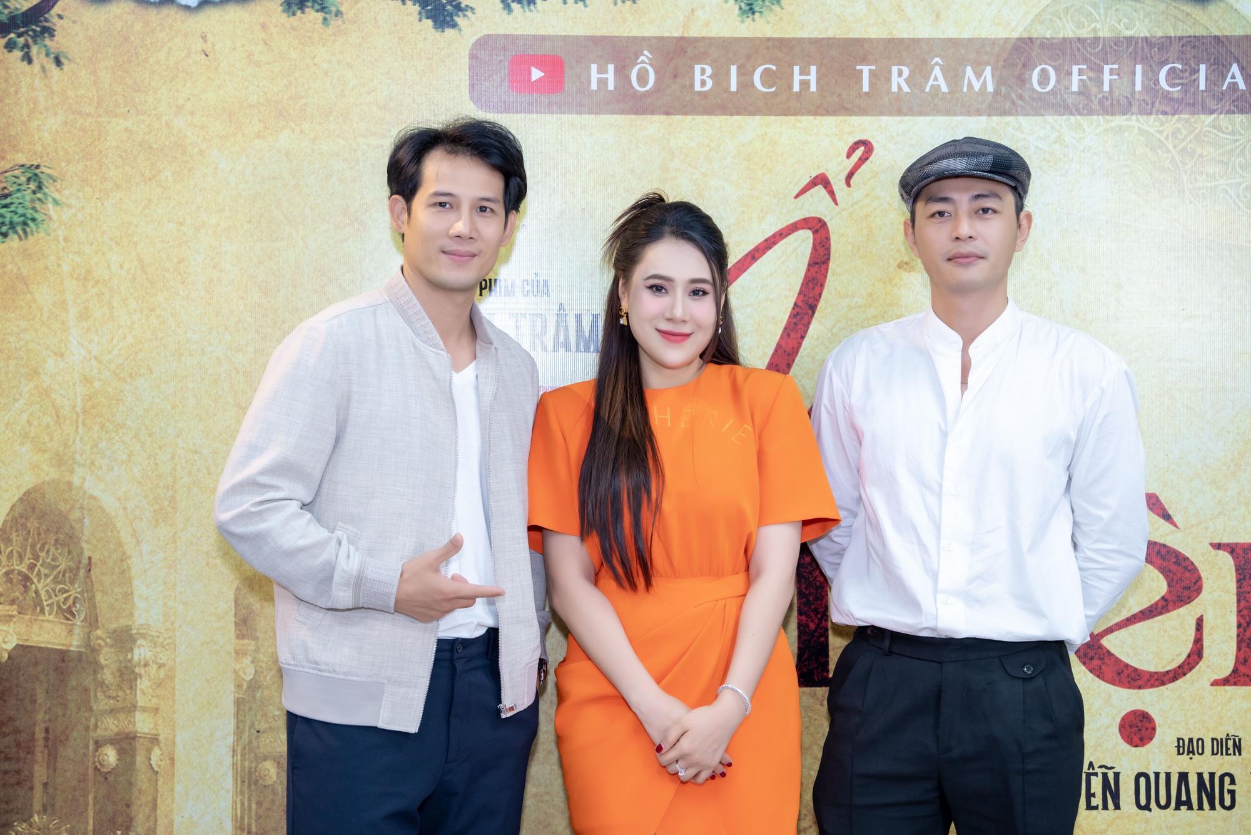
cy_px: 418
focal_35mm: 58
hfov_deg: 34.8
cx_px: 626
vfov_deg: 23.6
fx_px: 1998
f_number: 3.5
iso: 1000
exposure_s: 1/125
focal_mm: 57.5
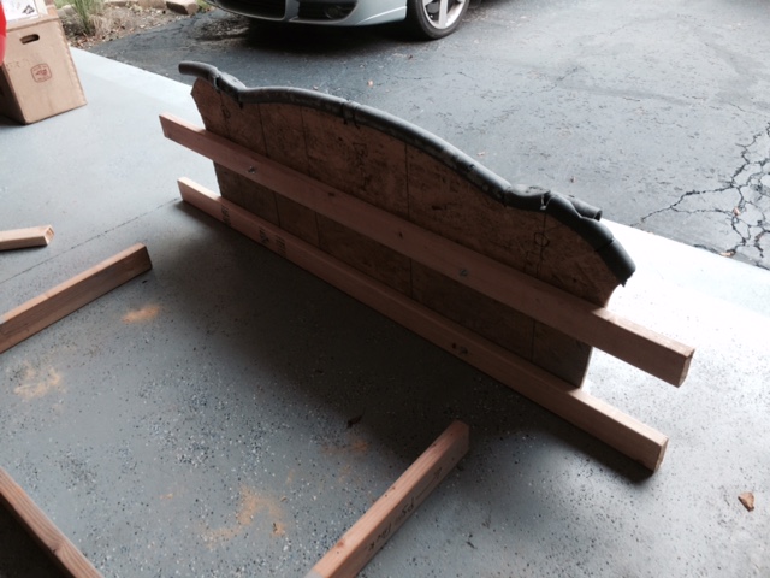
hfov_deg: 61.7
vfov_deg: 48.2
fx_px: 645
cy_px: 289
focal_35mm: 29
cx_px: 385
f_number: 2.2
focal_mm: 4.15
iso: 50
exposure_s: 1/120
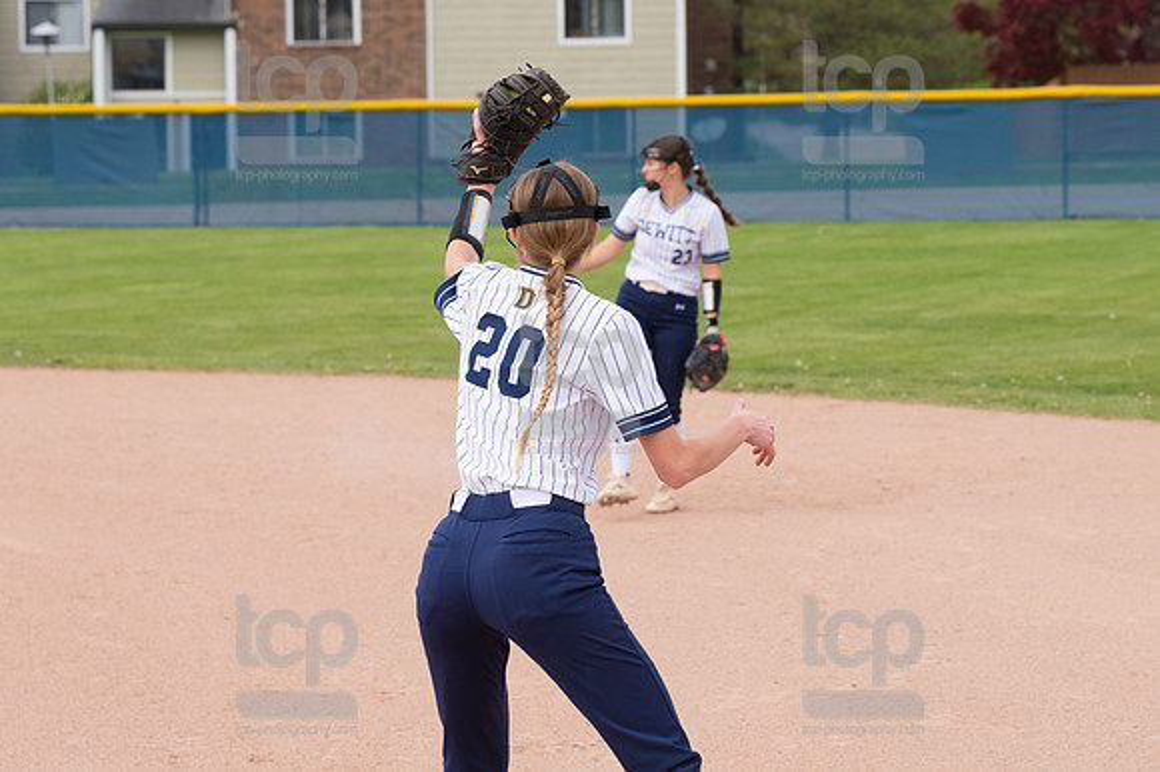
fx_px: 4573
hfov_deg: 14.5
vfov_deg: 9.7
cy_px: 386
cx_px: 580
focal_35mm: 142
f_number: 5.6
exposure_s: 1/1600
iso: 400
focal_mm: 95
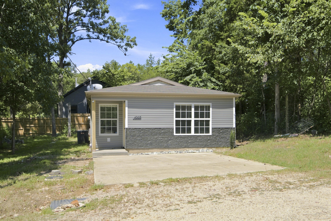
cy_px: 110
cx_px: 166
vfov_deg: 37.9
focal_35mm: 35
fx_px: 322
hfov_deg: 54.4
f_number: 9
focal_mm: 35
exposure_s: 1/160
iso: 320
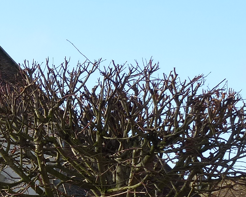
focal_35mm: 152
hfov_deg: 12.6
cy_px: 115
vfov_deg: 10.2
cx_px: 13
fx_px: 1106
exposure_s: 1/320
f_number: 3.9
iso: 100
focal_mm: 7.4
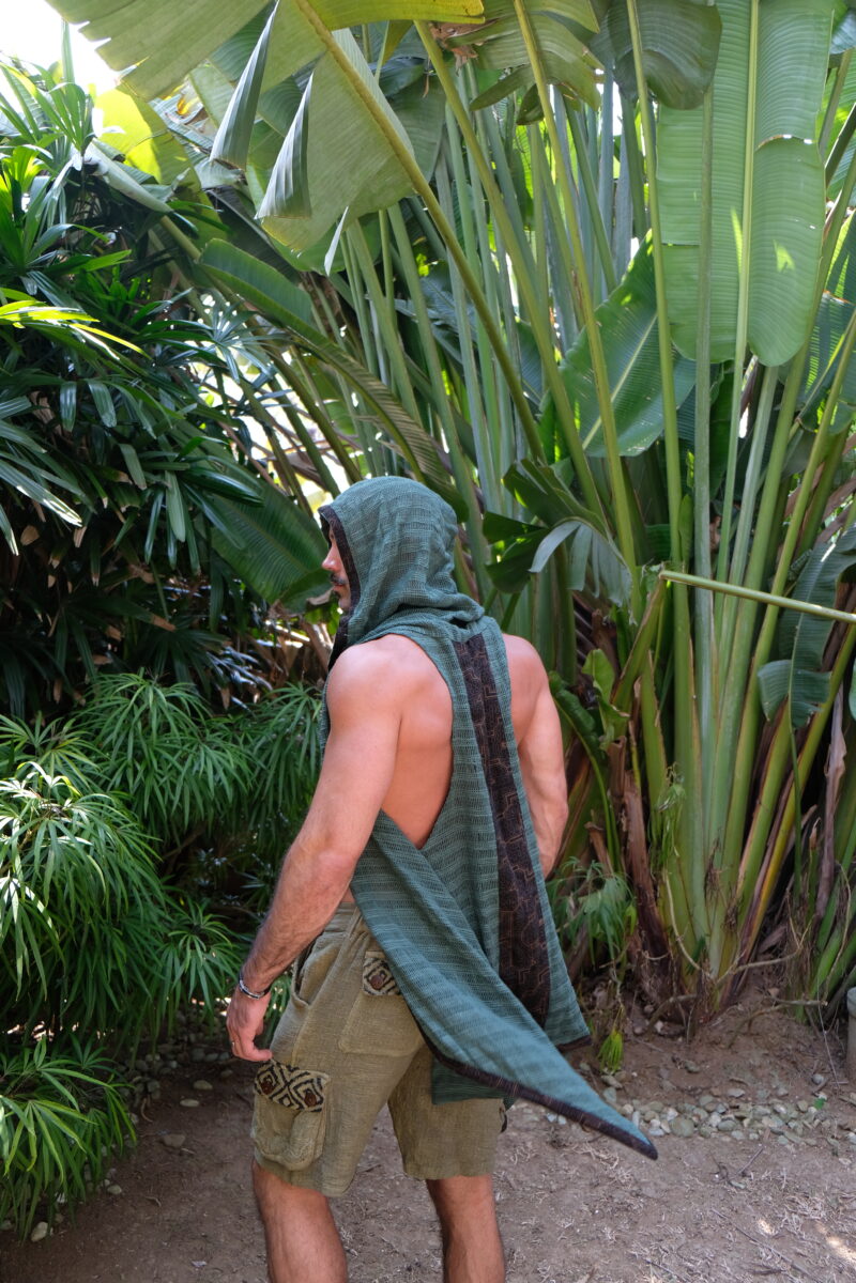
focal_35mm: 29
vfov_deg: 63.7
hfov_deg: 45.0
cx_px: 428
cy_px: 642
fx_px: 1034
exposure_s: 1/200
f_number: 2.8
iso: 250
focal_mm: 19.6
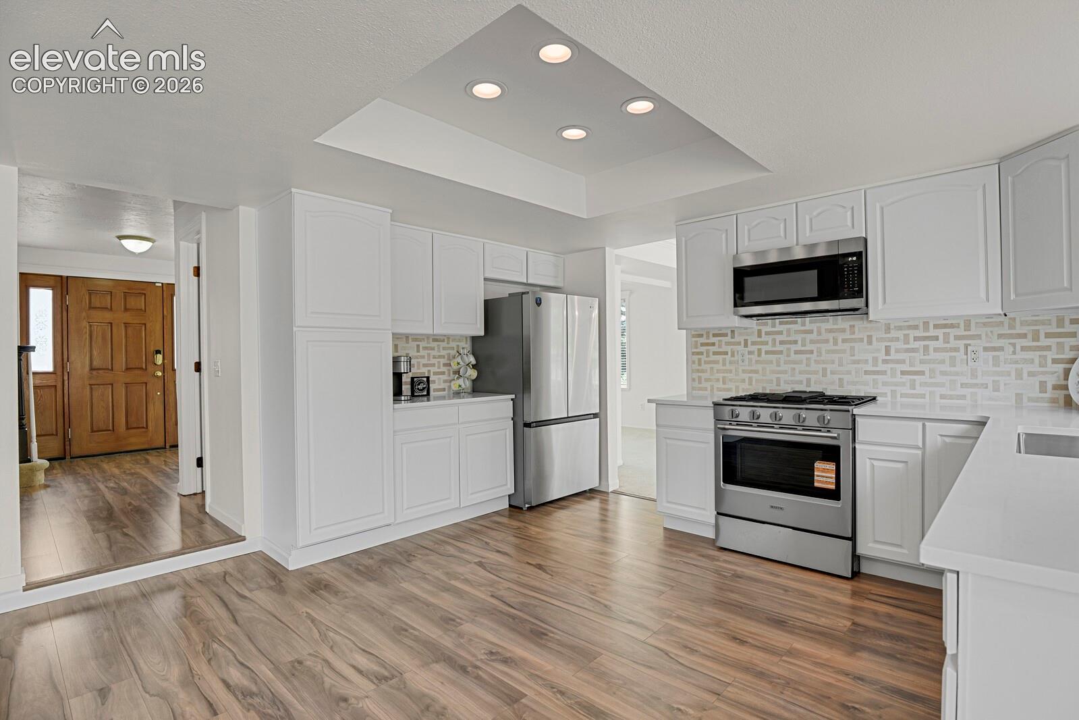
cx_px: 540
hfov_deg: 93.3
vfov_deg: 70.4
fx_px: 509
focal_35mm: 17
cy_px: 360
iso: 250
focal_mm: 17
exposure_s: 1/2.5
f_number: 6.3
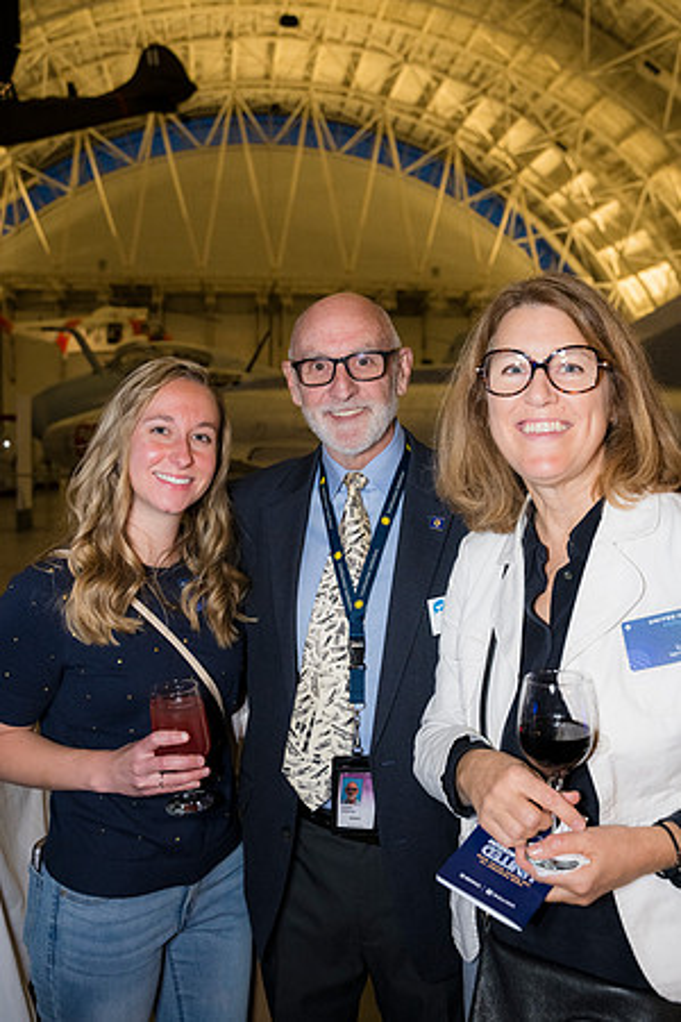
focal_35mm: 32
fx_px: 908
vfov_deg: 58.7
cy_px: 511
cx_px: 340
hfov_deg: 41.1
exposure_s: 1/160
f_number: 4
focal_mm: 32
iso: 3200
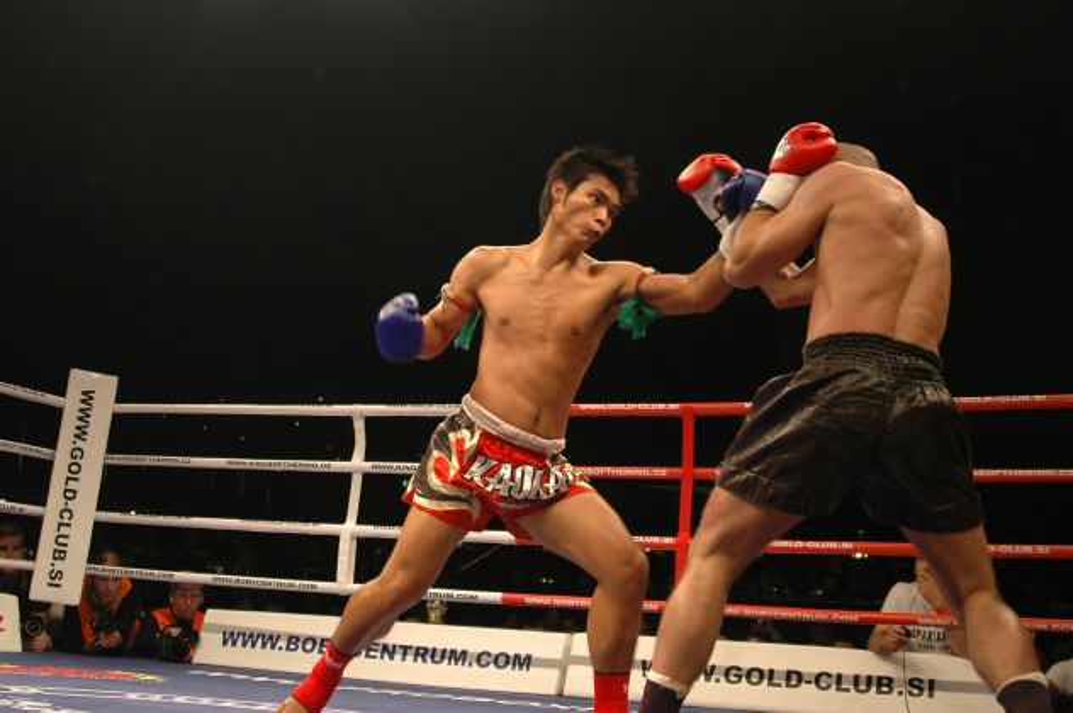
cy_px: 356
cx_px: 536
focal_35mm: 42
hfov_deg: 46.4
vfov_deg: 31.8
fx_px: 1251
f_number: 2.8
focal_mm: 28
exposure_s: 1/400
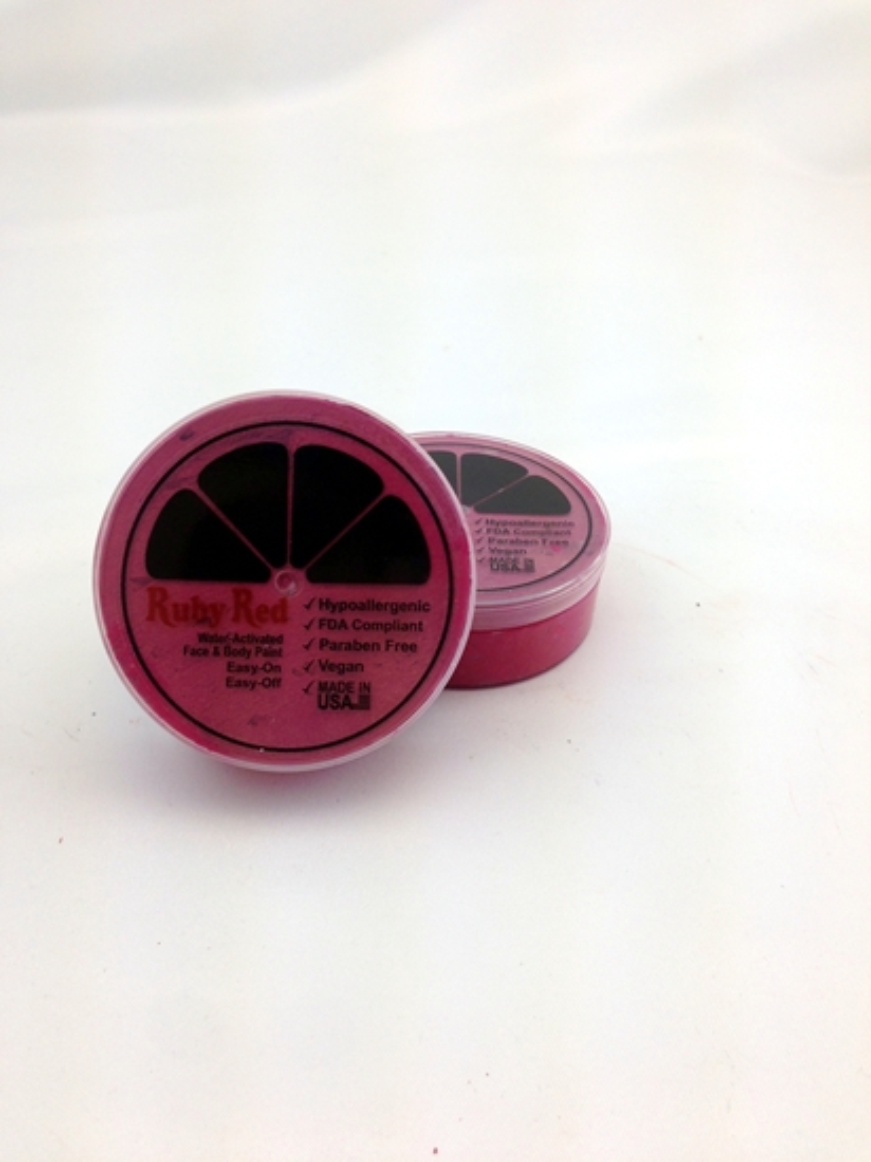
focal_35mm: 33
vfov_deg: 55.4
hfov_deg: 42.9
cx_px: 436
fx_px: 1108
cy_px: 581
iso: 50
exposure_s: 1/164
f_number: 2.4
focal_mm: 4.12
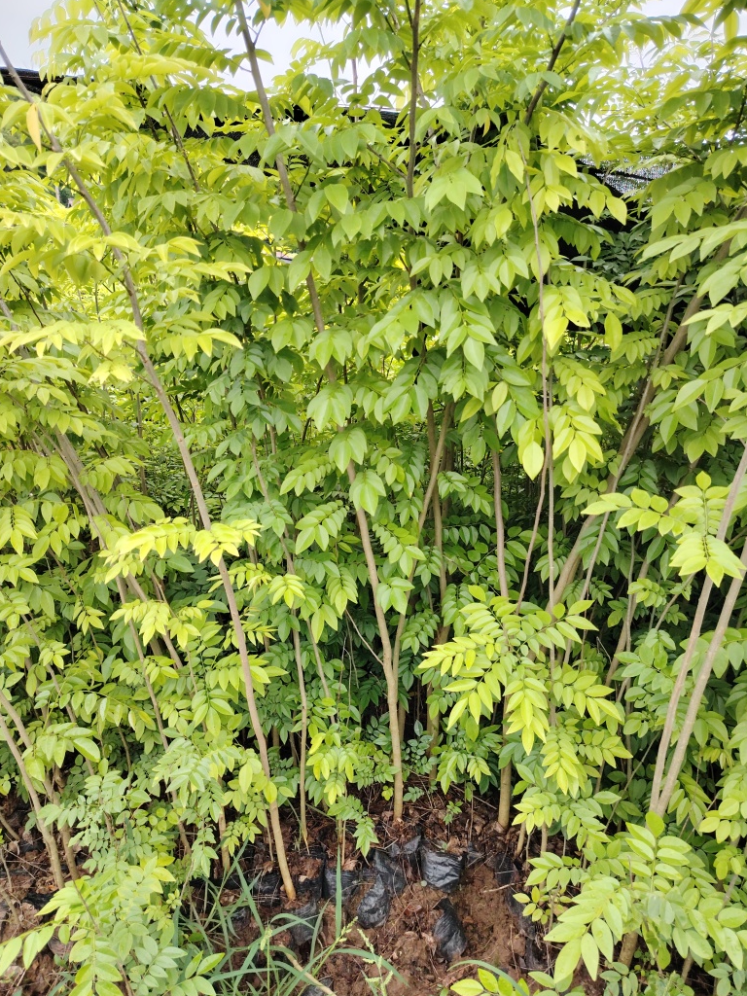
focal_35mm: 25
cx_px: 369
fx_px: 719
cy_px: 506
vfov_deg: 69.4
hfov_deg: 54.9
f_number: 1.75
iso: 3094
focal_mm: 5.25
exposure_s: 1/400
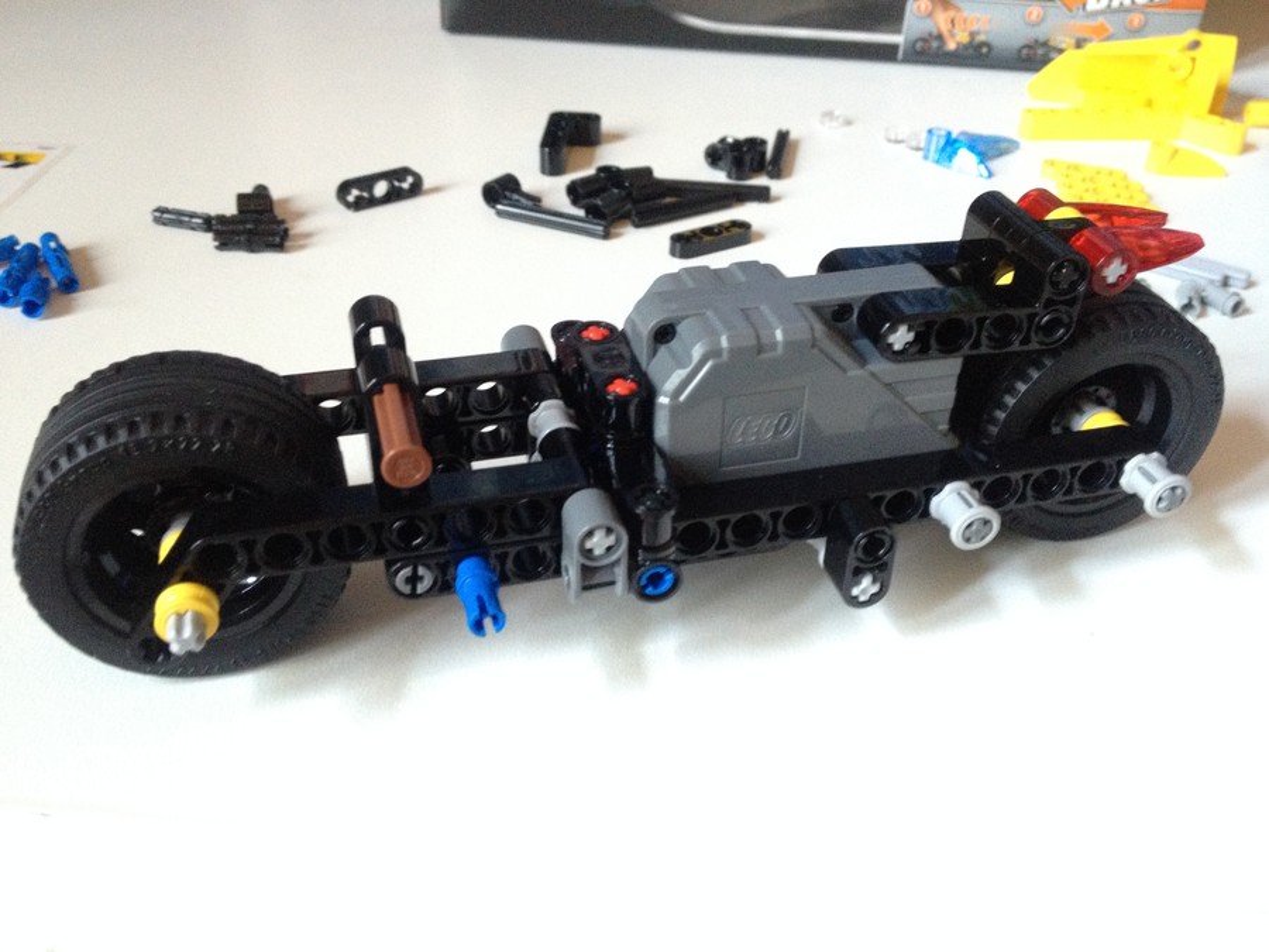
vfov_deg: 40.7
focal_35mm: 35
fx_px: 1283
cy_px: 476
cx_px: 634
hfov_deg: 52.6
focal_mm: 4.28
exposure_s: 1/20
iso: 320
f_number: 2.4
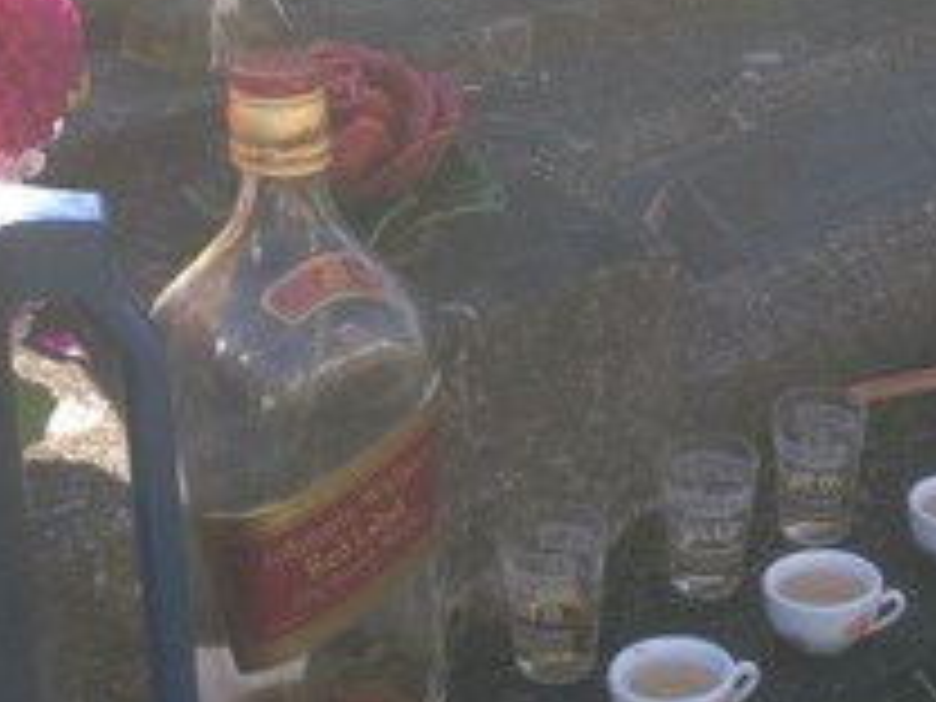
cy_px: 297
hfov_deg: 21.5
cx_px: 850
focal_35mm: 89
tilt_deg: -23.4
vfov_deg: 16.6
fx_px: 2407
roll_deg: -2.1
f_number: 2.4
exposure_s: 1/382
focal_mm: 4.12
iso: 50
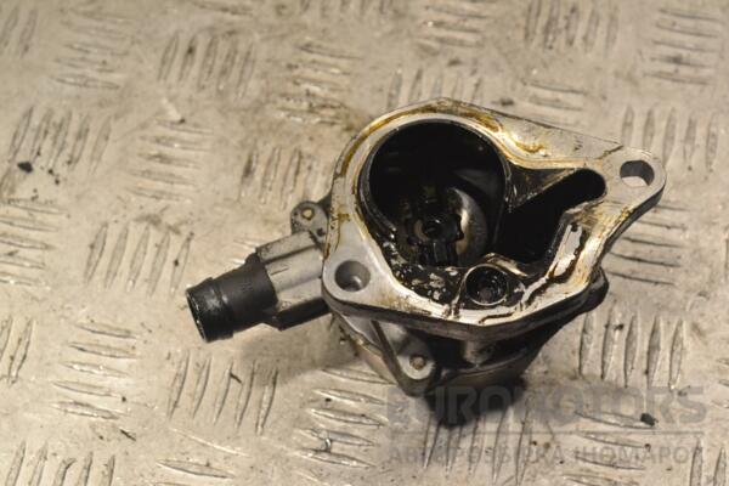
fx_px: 1670
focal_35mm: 82
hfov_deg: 24.6
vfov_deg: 16.6
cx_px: 364
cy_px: 243
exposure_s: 1/320
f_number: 9
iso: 3200
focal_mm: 55
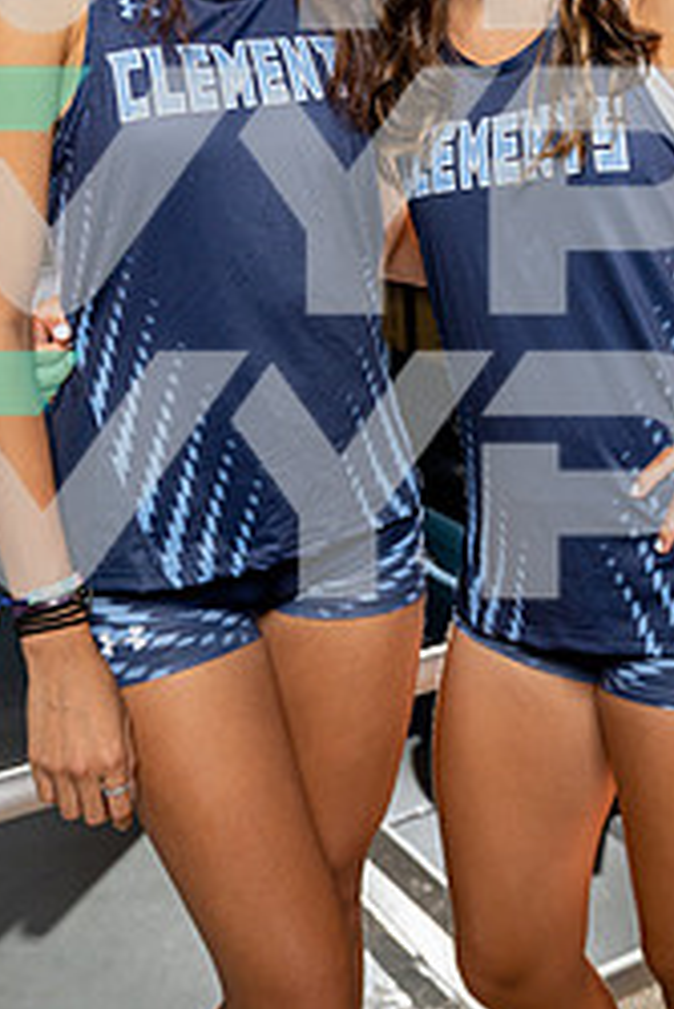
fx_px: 1514
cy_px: 194
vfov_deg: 35.6
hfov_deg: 25.0
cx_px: 444
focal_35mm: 54
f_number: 5.6
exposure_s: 1/250
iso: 800
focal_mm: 30
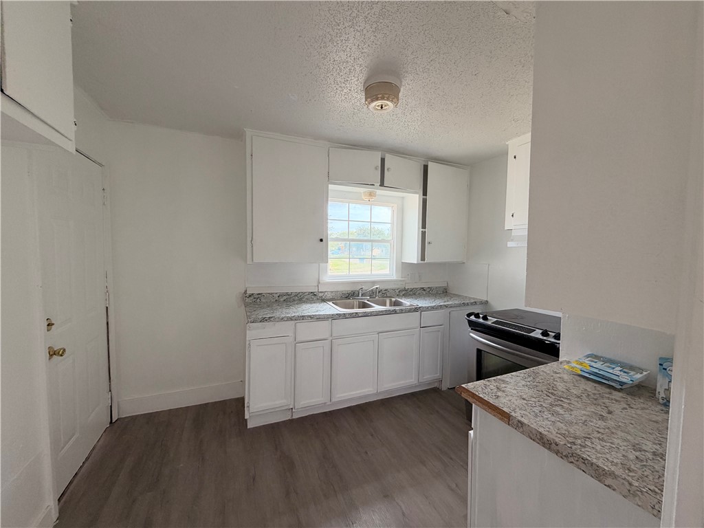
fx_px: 285
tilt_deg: -2.3
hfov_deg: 102.1
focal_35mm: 14
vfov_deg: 85.7
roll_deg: -1.3
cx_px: 352
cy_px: 264
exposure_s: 1/121
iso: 250
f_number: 2.2
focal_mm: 2.22
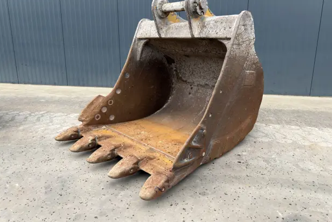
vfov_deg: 49.6
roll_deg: -0.2
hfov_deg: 69.4
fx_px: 240
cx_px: 168
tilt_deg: -13.2
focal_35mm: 26
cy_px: 102
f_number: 1.78
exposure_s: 1/1116
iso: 80
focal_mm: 6.76
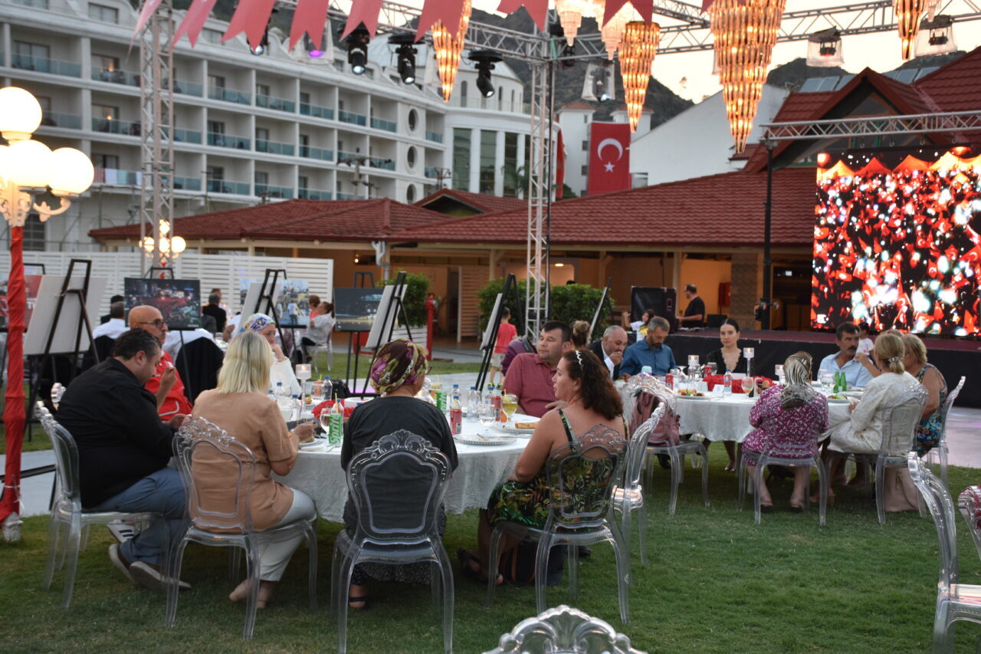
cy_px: 327
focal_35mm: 48
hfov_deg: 41.1
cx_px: 490
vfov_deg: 28.1
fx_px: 1308
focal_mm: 32
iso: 800
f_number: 4.5
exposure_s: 1/80
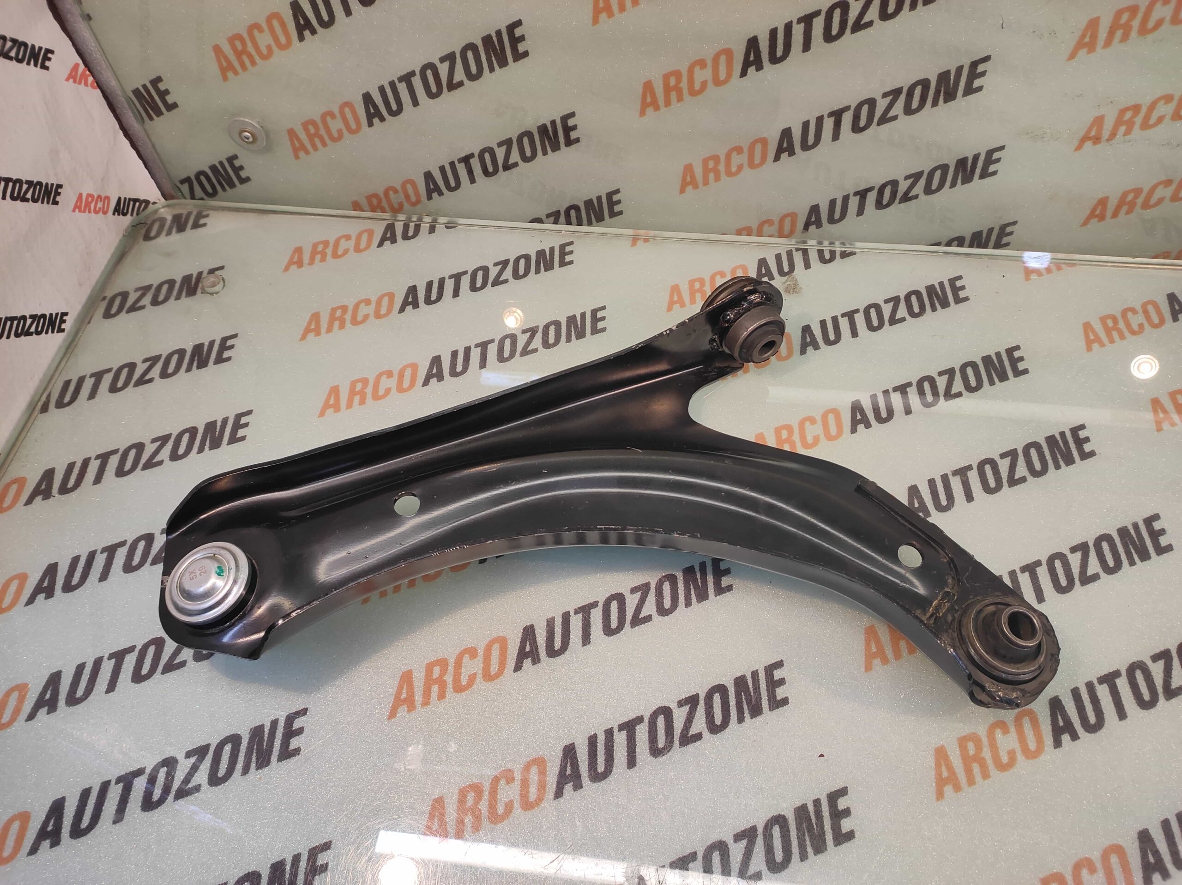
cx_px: 591
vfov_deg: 74.7
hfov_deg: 91.1
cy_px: 442
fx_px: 580
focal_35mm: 17
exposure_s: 1/33
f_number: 1.79
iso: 117
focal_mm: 4.74
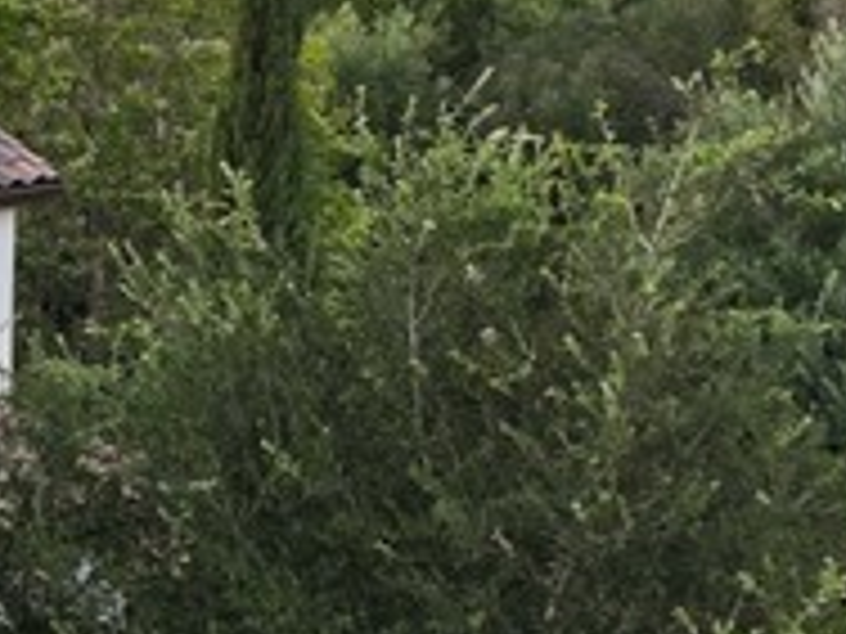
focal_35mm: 131
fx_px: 3202
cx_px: -382
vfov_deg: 11.3
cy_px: 389
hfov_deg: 14.2
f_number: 2.8
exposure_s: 1/60
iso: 360
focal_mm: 12.3
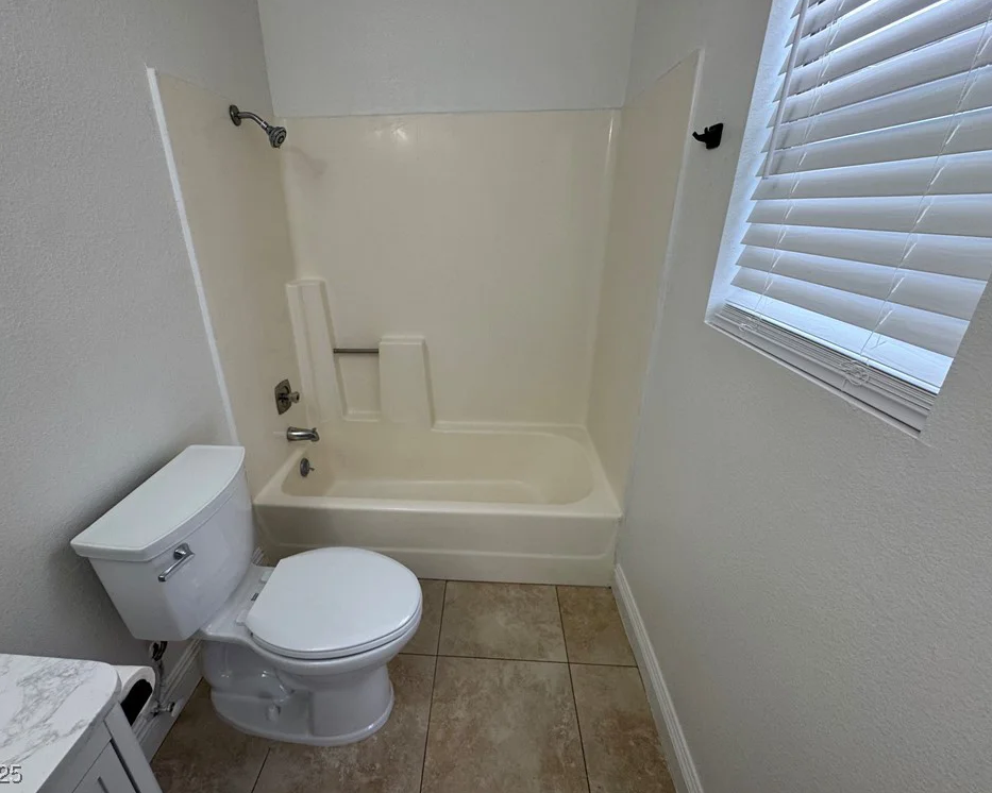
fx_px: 440
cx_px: 458
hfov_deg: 96.6
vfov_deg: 84.0
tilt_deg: -22.5
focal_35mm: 15
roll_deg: +0.9
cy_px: 389
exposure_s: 1/120
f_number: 2.2
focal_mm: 2.22
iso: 160
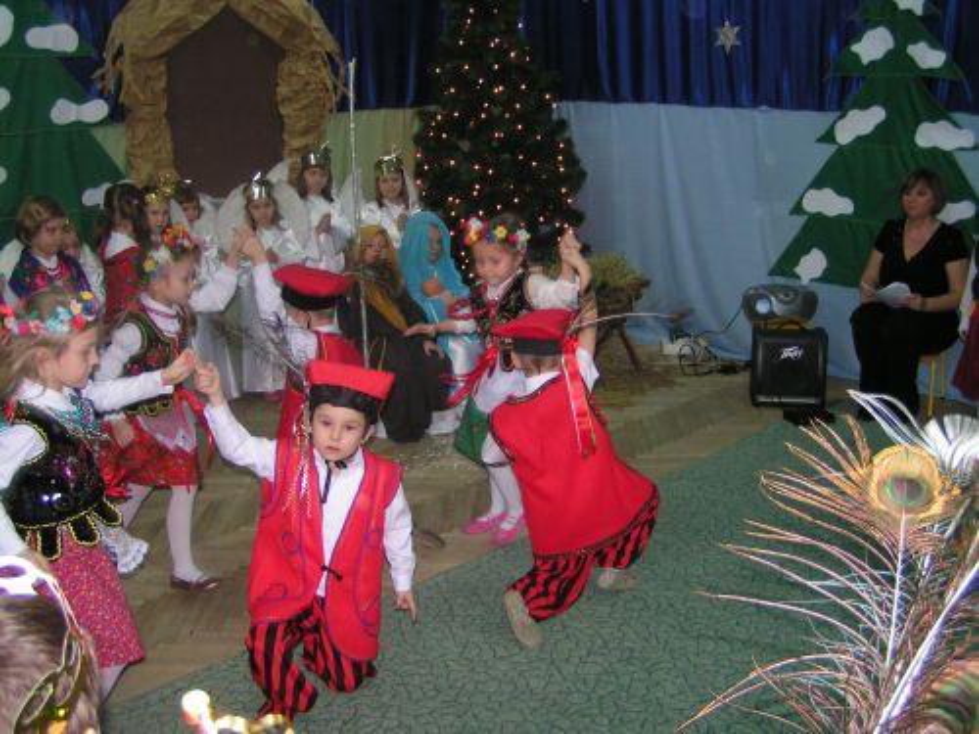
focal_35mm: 38
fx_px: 1075
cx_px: 490
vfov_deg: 37.7
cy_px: 367
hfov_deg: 49.0
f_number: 2.8
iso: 200
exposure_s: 1/40
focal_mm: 5.8
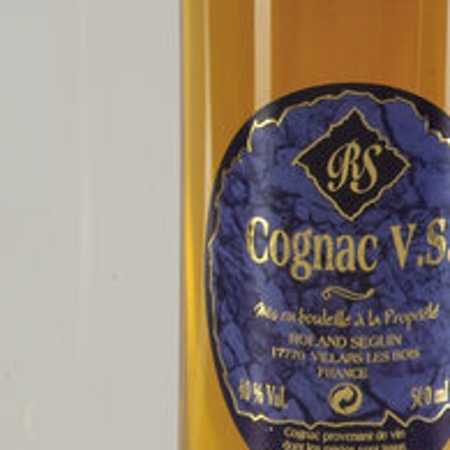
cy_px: 108
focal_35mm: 448
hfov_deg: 3.9
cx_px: 339
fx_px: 6589
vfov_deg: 3.9
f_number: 14
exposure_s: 1/125
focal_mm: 67
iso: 100
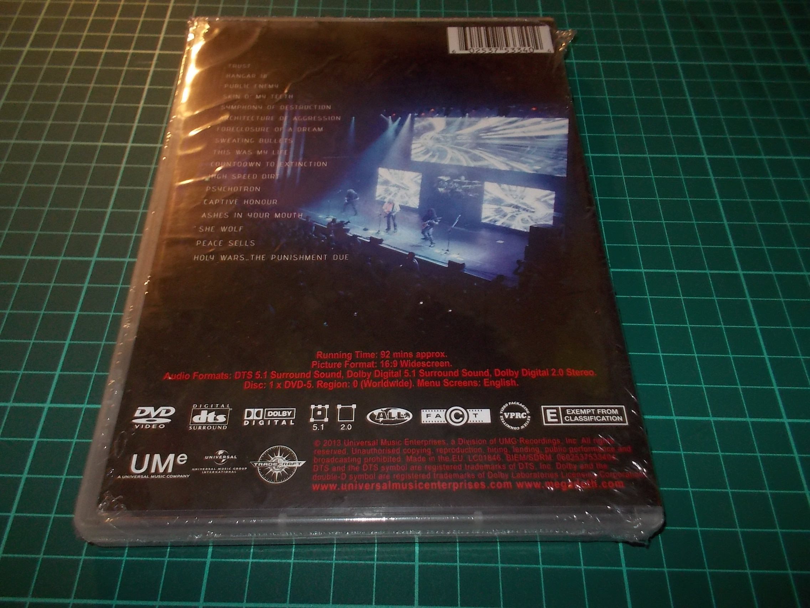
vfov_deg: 48.2
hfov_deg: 61.7
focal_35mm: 29
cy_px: 304
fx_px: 679
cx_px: 405
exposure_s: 1/30
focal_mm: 4.1
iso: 200
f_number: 3.3
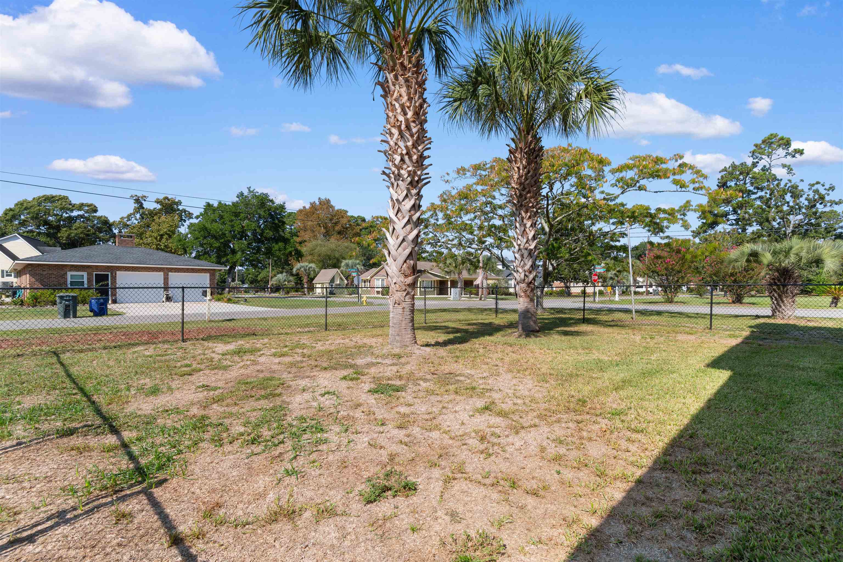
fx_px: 421
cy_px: 281
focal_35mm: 18
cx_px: 422
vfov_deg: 67.4
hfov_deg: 90.0
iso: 100
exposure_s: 1/250
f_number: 8
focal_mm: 12
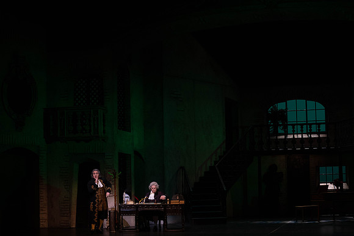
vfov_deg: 19.5
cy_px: 118
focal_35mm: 70
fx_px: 688
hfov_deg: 28.8
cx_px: 177
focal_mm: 70
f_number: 9
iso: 3200
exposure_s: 1/250
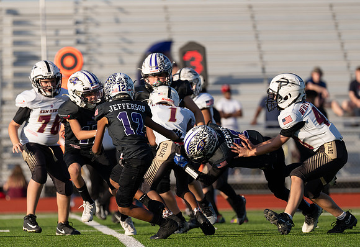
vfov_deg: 4.0
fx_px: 3559
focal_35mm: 353
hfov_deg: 5.8
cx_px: 121
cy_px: 141
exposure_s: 1/1600
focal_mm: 200
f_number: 2.8
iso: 100
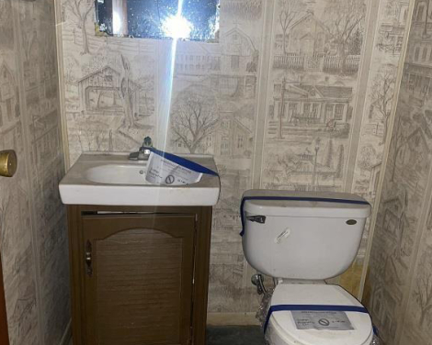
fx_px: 460
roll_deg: -4.2
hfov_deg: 50.2
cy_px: 188
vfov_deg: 41.1
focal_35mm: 36
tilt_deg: -18.5
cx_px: 229
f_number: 1.6
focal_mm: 4.2
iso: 40
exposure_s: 1/4
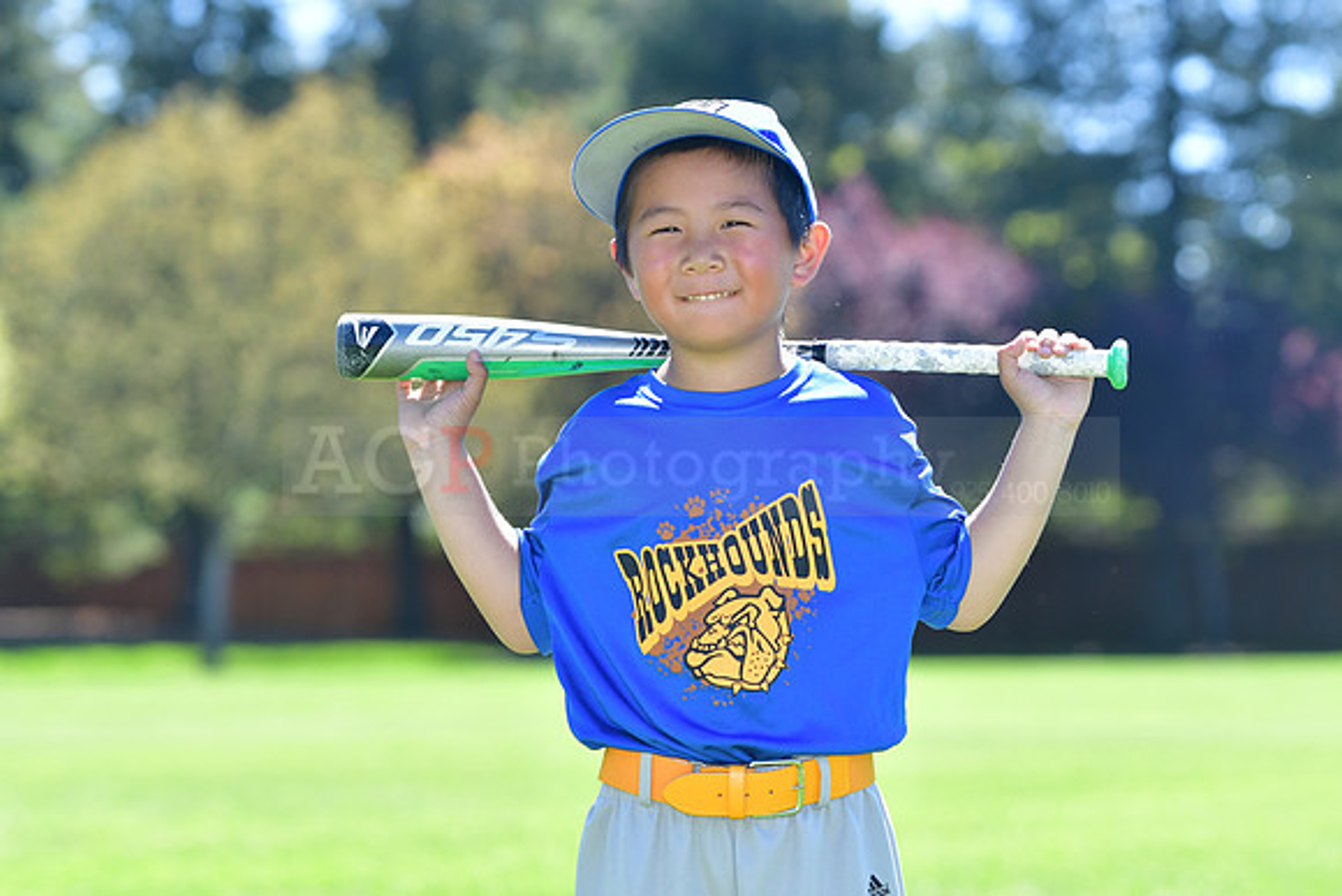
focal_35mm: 168
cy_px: 448
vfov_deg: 8.2
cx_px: 671
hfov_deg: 12.2
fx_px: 6264
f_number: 4.5
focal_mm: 112
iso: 400
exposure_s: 1/1000
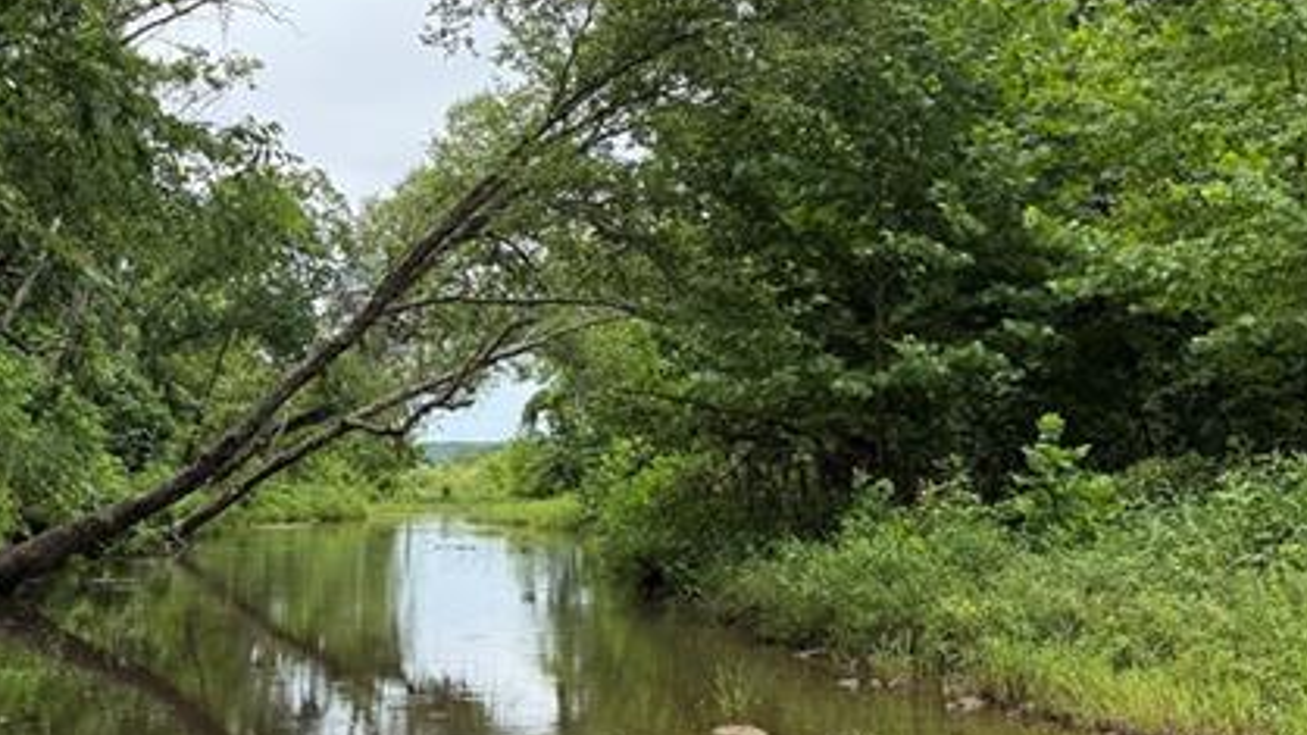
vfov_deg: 24.8
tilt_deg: +8.2
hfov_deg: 42.5
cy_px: 253
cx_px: 475
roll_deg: -0.7
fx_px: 1663
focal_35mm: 48
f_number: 1.78
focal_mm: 6.76
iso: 100
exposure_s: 1/2169
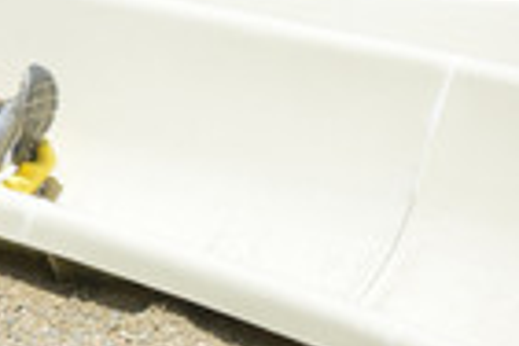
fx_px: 7957
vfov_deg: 2.5
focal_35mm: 552
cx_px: -169
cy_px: 167
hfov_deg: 3.7
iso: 200
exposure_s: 1/640
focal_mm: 195
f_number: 6.3
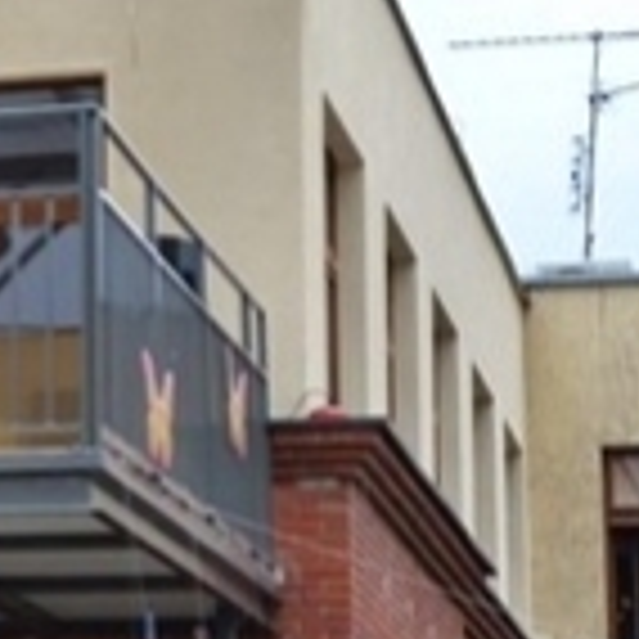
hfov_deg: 8.1
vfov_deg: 8.7
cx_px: -788
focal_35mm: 202
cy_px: 436
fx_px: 4217
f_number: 6.3
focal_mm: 35
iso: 100
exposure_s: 1/160
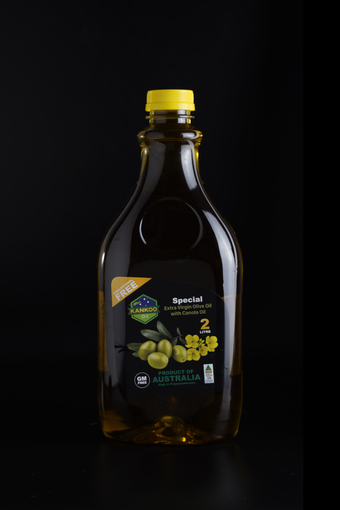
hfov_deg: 18.2
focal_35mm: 75
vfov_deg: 27.0
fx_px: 1062
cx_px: 170
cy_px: 255
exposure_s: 1/40
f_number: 9
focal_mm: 75
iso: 200
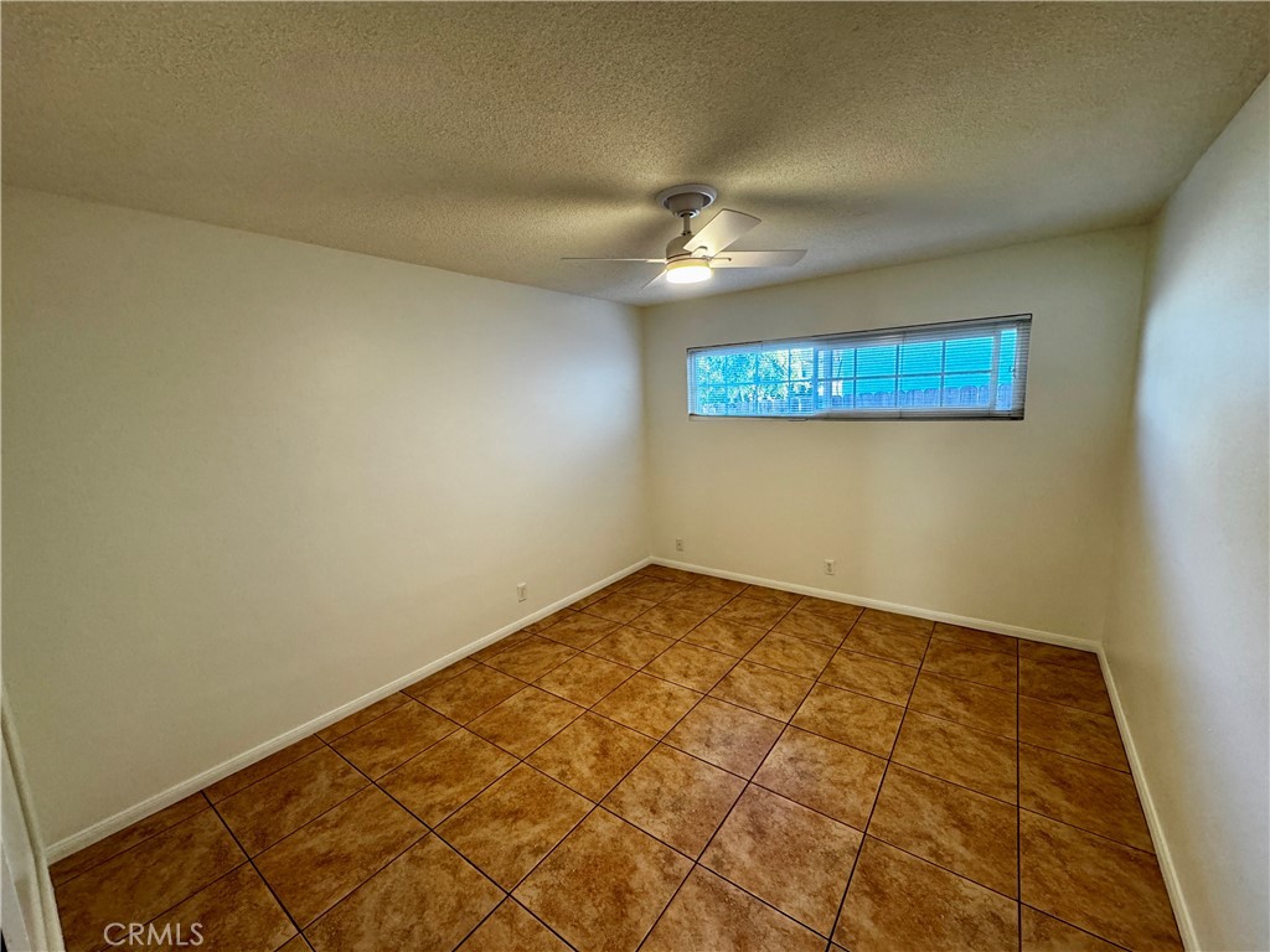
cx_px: 635
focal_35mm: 14
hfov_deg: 102.1
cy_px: 476
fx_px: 514
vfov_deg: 85.7
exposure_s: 1/77
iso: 320
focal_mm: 2.22
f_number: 2.2
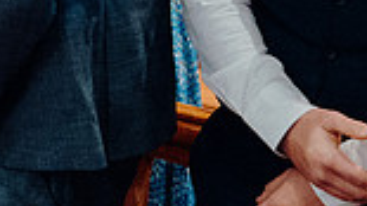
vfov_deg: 7.8
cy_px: -77
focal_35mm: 153
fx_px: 1488
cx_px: -185
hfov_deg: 13.3
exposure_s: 1/160
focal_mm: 26
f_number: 3.5
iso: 4000
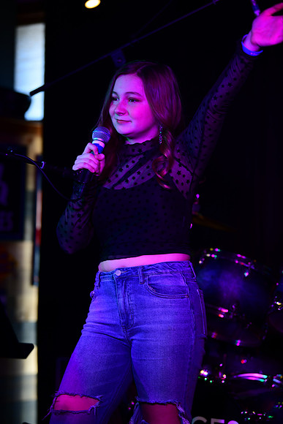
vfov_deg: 20.0
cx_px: 142
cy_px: 212
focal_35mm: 102
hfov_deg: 13.4
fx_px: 1202
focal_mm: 102
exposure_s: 1/320
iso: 400
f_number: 2.8
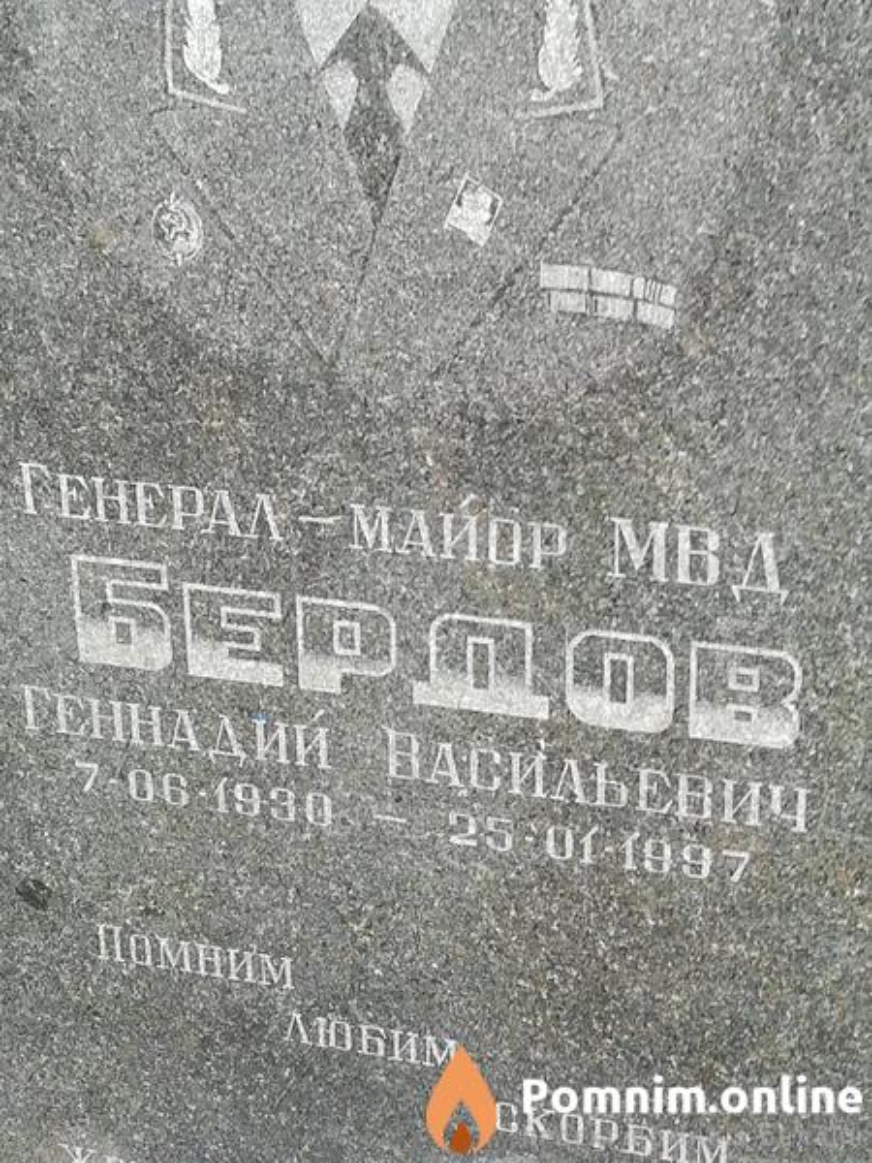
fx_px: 2284
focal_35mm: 68
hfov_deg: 21.6
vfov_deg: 28.6
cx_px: 436
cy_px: 582
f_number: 2.2
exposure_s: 1/30
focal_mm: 3.83
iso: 100
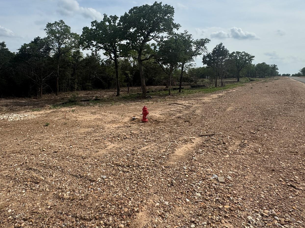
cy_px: 80
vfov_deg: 57.8
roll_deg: -0.6
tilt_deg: -1.9
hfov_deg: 73.5
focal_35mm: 23
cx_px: 130
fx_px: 203
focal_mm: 2.22
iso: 50
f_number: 2.2
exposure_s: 1/2674
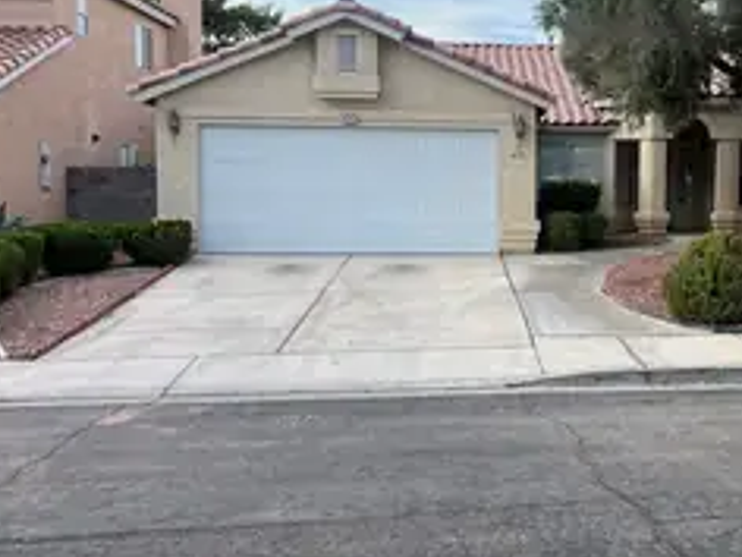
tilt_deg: -4.2
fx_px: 943
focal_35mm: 44
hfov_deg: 41.7
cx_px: 553
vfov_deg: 32.8
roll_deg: -0.5
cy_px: 233
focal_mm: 5.7
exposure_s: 1/1597
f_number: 1.5
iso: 50
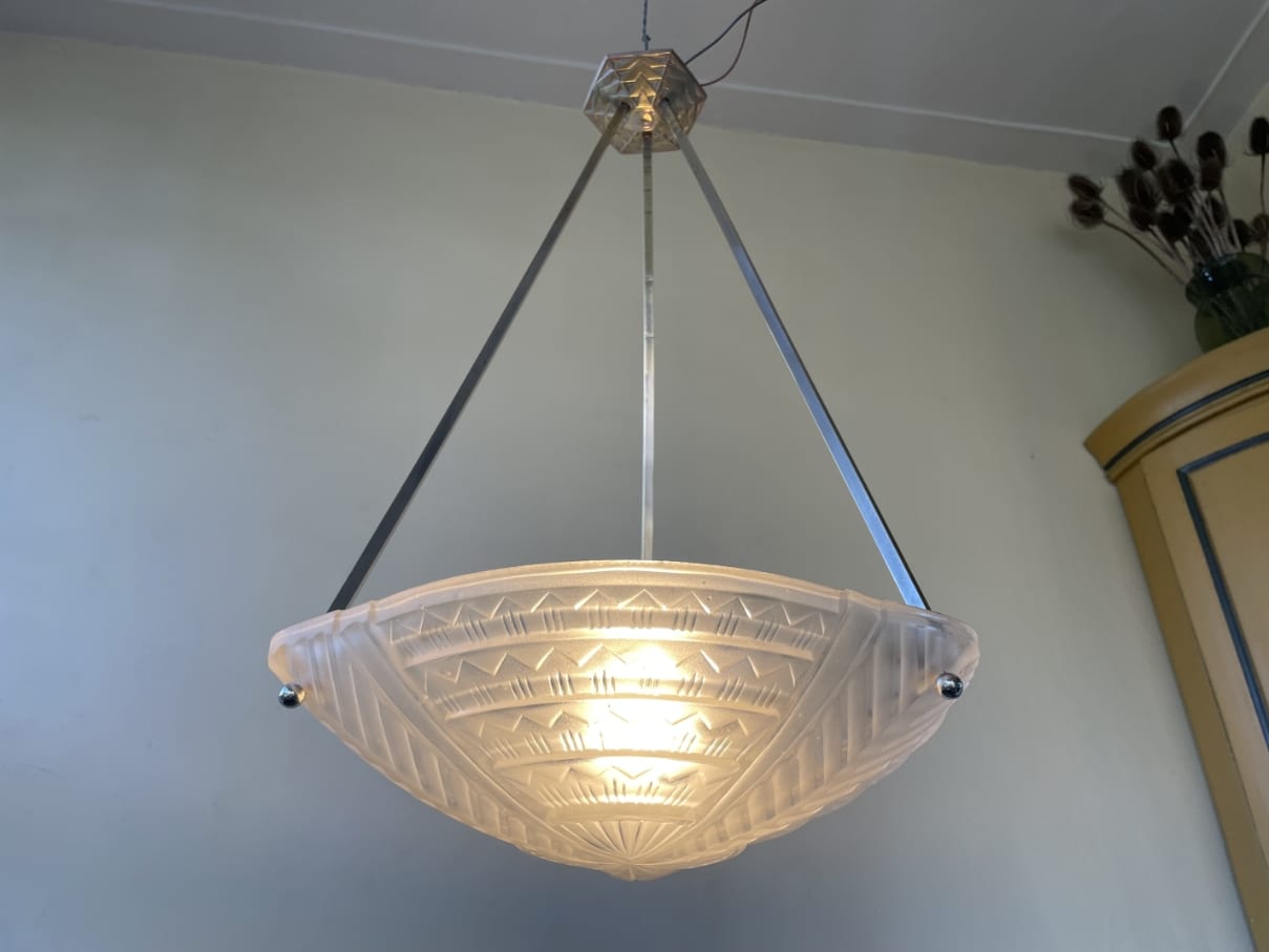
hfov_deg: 67.3
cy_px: 476
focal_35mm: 26
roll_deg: -0.7
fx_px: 953
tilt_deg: +34.8
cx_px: 634
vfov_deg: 53.1
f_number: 1.6
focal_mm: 4.2
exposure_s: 1/100
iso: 40
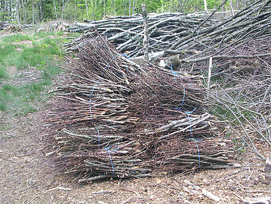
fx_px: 439
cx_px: 136
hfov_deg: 34.3
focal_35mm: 56
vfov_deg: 26.1
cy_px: 102
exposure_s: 1/67.9
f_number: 3.3
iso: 50
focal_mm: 8.5
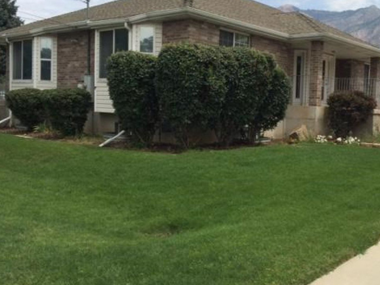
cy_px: 128
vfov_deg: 35.9
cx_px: 255
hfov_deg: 46.0
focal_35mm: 40
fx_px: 439
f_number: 2.2
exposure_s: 1/2564
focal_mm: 4.15
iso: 32
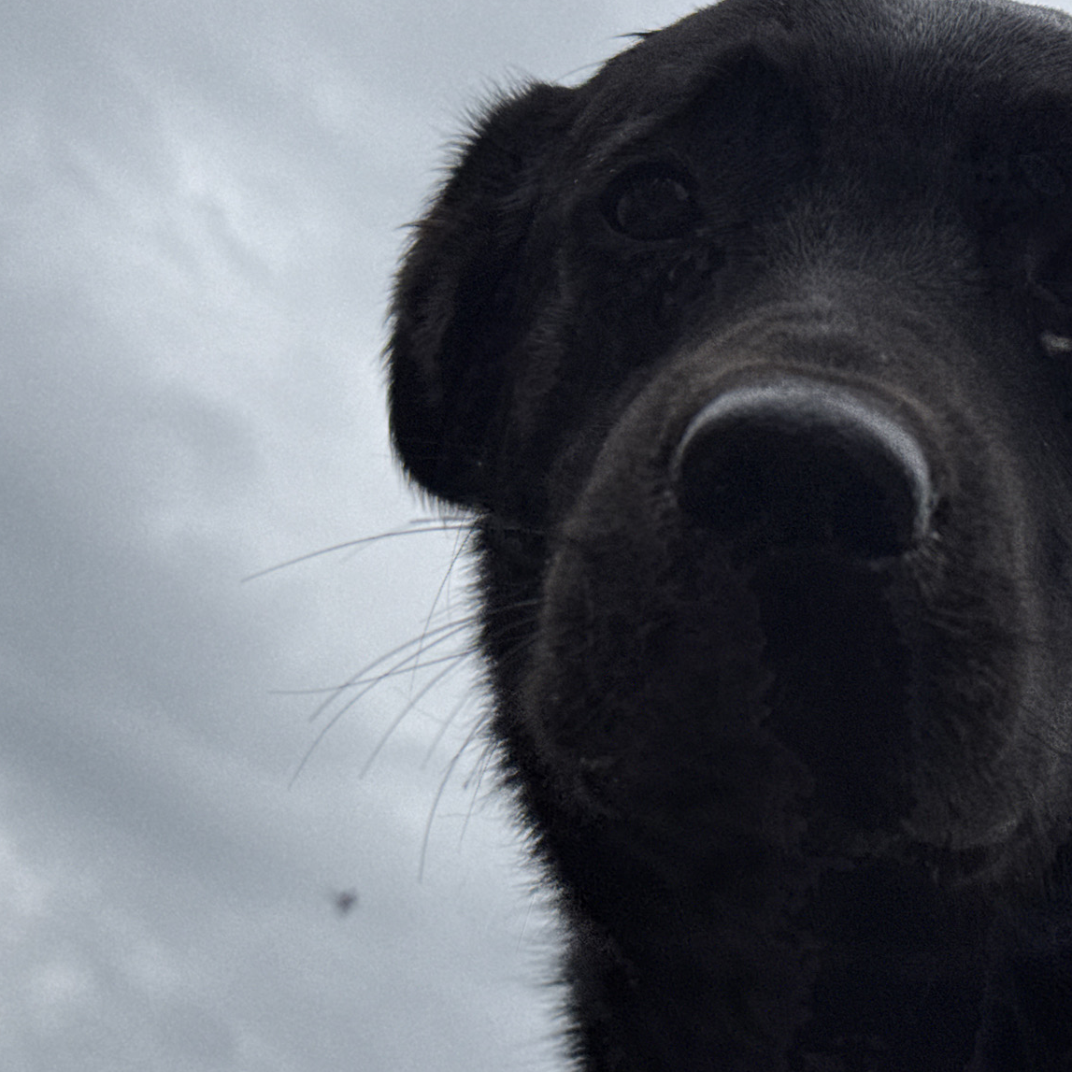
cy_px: 458
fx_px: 2593
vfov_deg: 23.3
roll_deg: -19.5
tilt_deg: +24.4
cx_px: 639
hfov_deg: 23.3
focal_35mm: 74
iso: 64
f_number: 1.78
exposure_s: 1/6410
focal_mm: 6.76
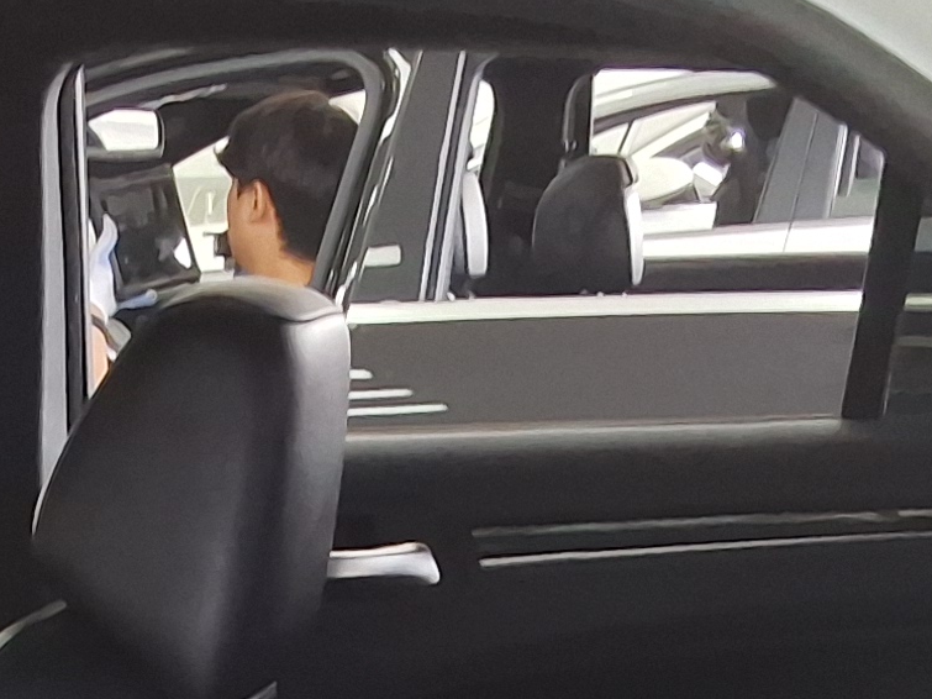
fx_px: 3257
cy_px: 1362
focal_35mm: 121
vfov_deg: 11.2
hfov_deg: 16.1
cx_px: 141
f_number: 1.9
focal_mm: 2.91
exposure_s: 1/120
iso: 50
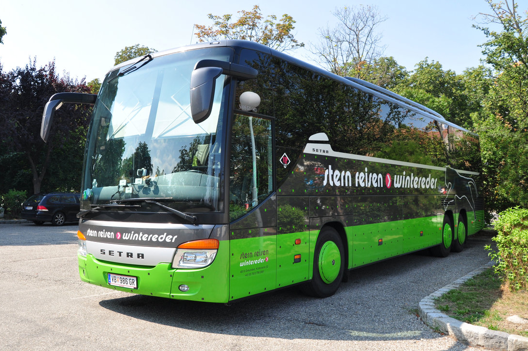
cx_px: 240
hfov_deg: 55.0
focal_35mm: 35
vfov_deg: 38.2
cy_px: 170
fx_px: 506
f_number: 7.1
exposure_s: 1/200
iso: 200
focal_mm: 21
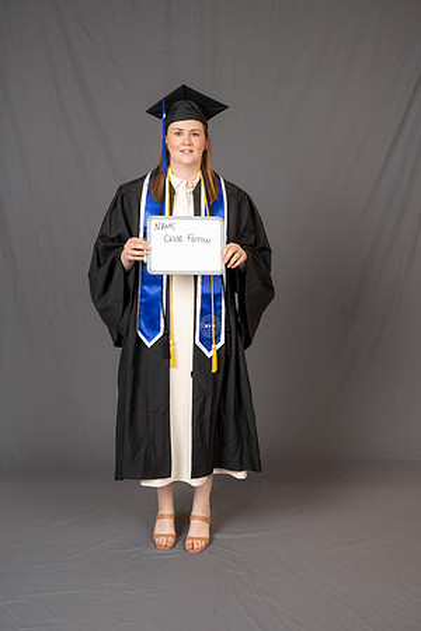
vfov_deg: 45.4
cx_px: 210
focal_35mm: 43
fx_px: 754
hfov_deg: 31.2
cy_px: 316
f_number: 8
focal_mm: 43
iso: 2000
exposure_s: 1/200
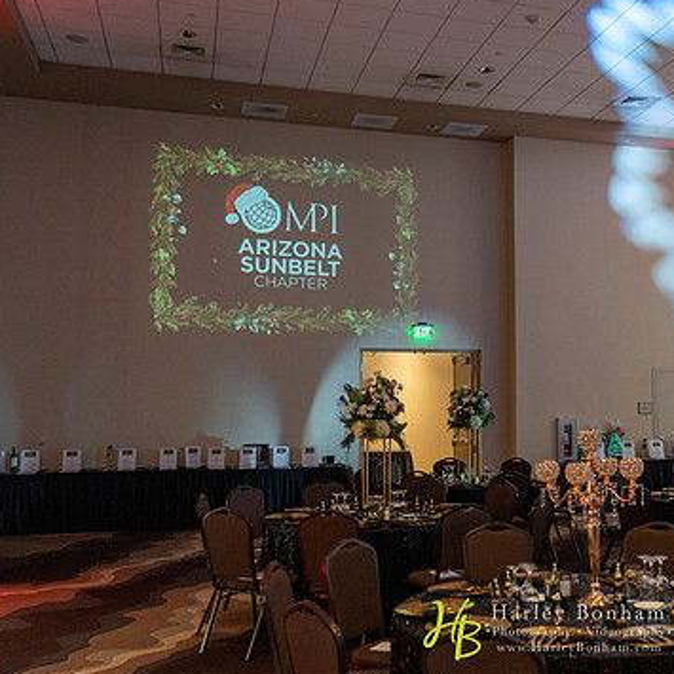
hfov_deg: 37.6
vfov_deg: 39.2
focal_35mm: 43
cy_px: 324
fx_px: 947
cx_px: 547
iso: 3200
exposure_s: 1/80
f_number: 4
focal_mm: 31
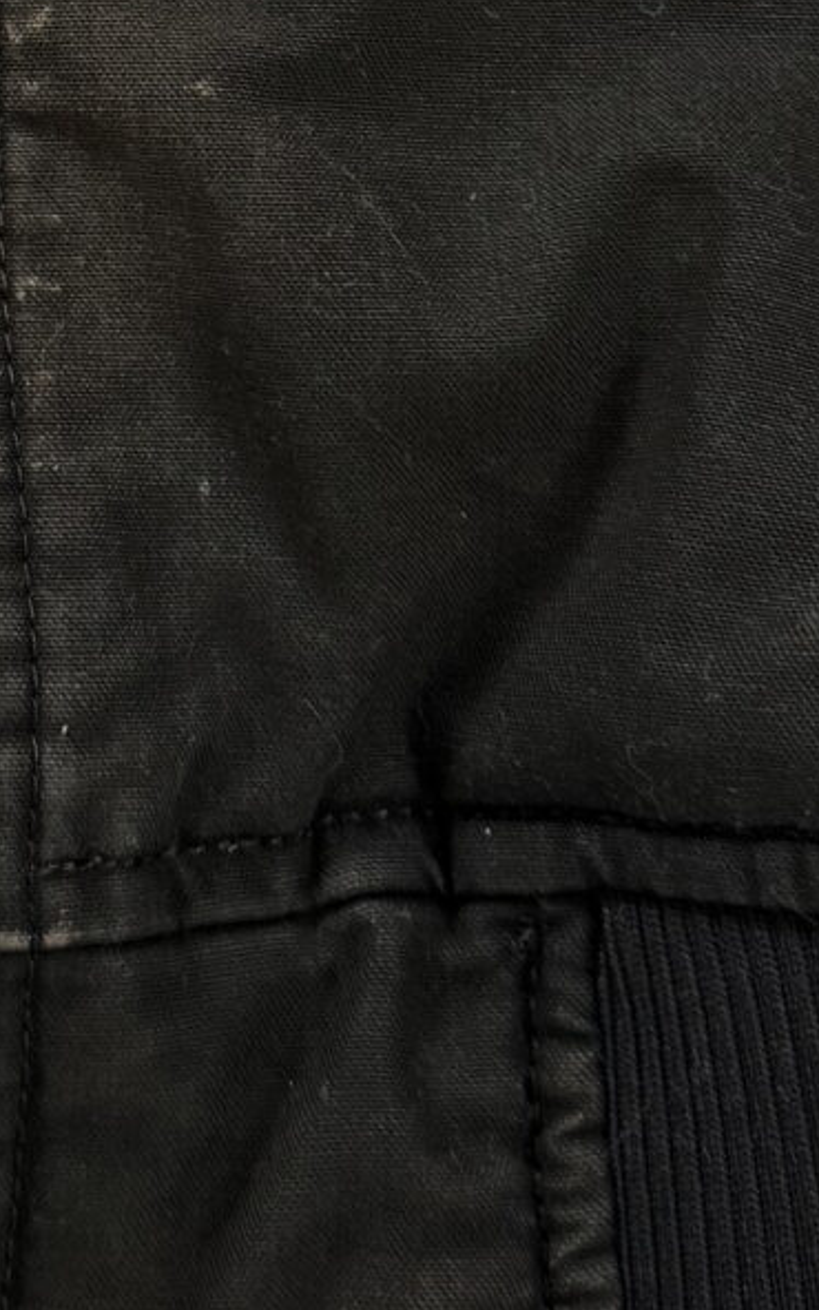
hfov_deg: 11.8
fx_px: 3928
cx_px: -38
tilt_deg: -83.1
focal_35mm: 110
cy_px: -420
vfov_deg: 17.7
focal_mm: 6.76
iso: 400
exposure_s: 1/60
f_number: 1.78
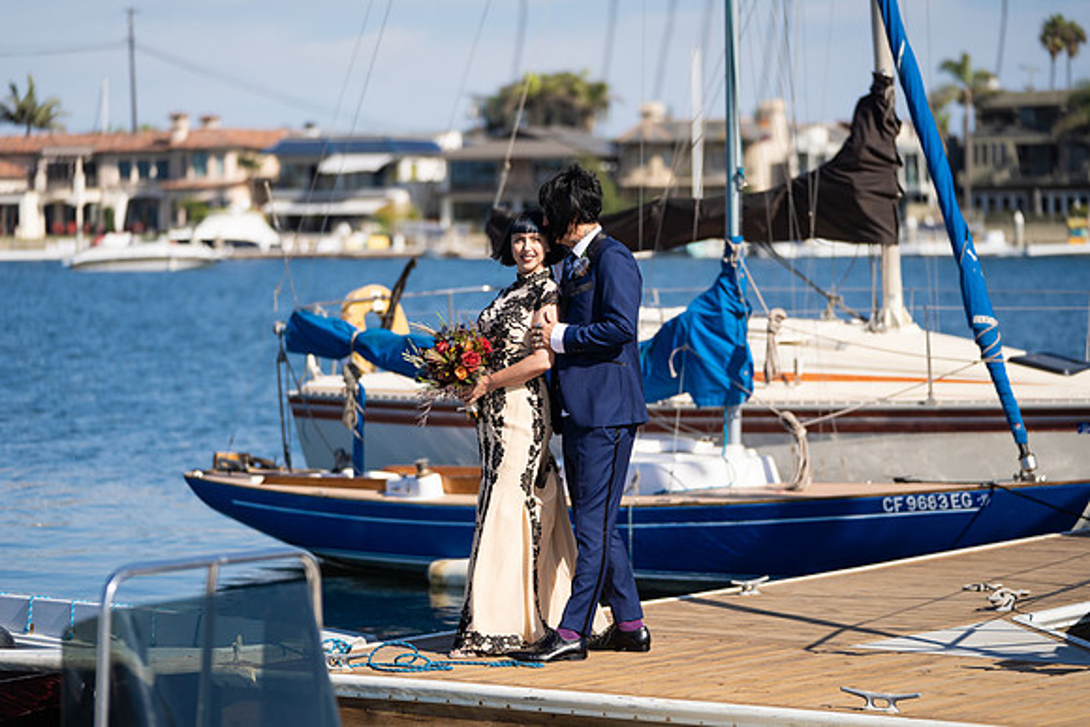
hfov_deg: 16.8
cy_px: 364
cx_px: 545
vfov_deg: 11.2
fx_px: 3695
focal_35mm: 122
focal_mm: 122
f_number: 2.8
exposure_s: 1/5000
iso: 200
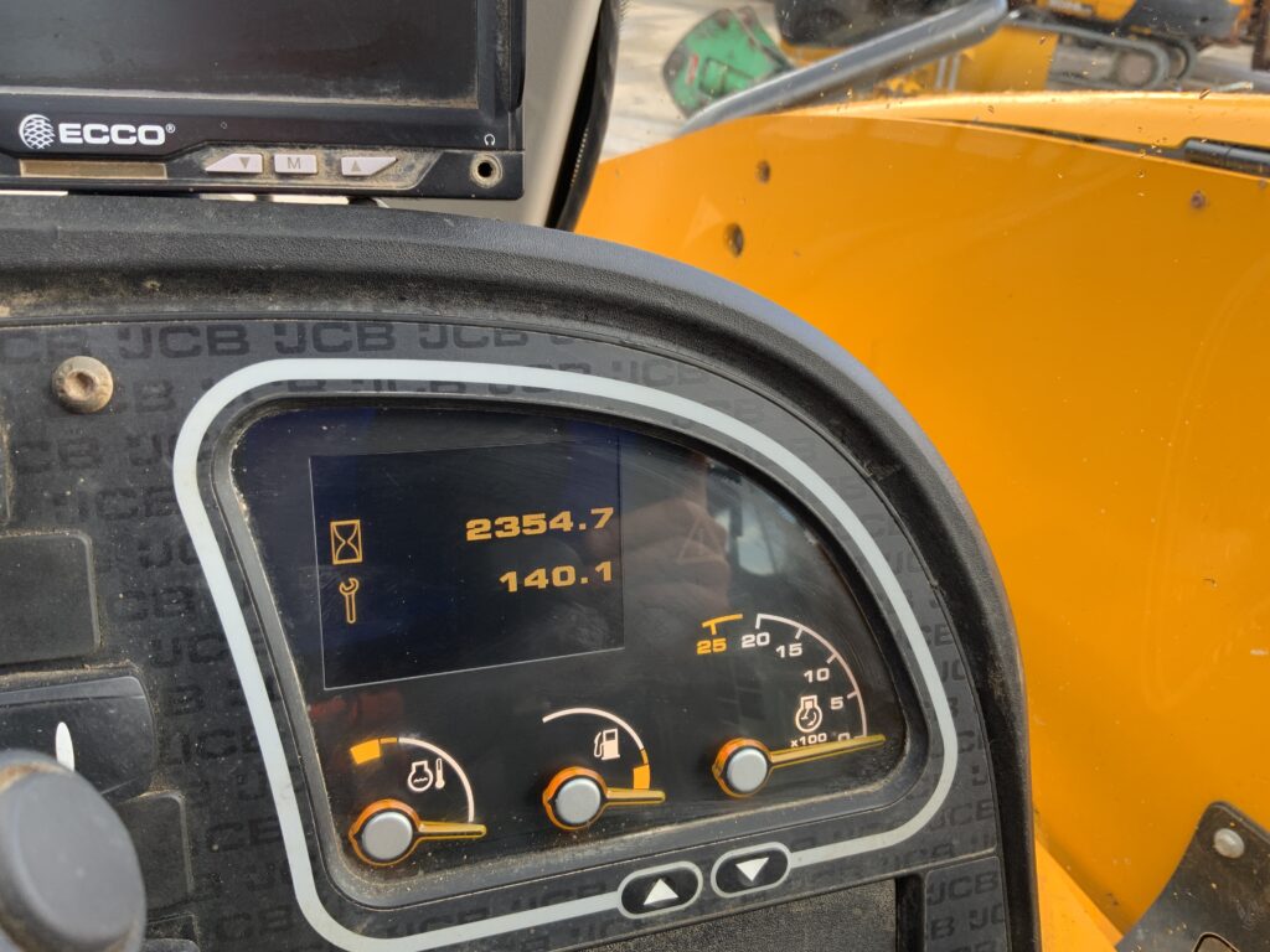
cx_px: 635
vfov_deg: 48.2
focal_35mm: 29
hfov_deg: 61.7
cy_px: 476
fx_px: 1064
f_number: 1.8
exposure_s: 1/122
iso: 25
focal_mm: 3
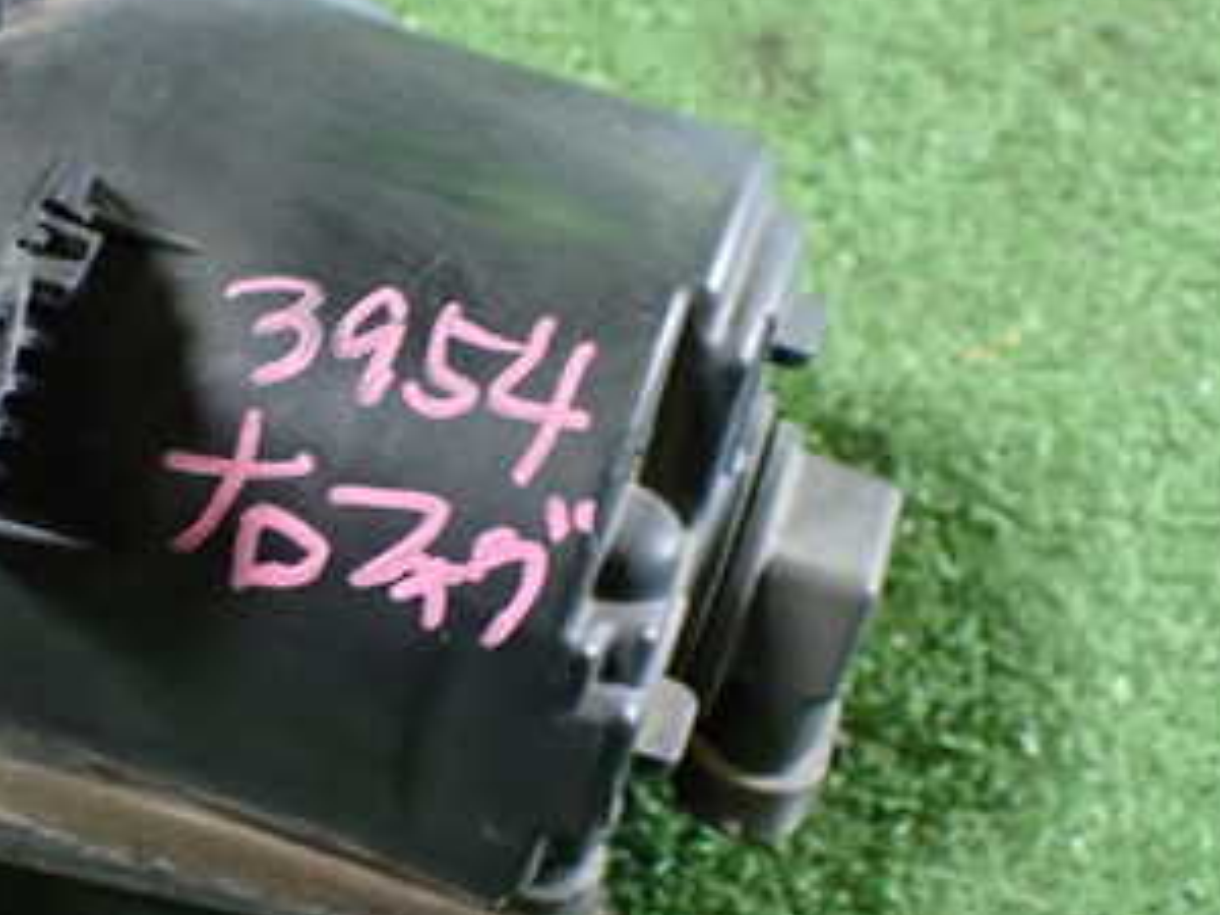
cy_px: 492
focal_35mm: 60
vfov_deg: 24.4
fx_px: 2115
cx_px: 224
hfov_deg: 31.3
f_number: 2.3
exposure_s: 1/50
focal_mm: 5.4
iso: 800
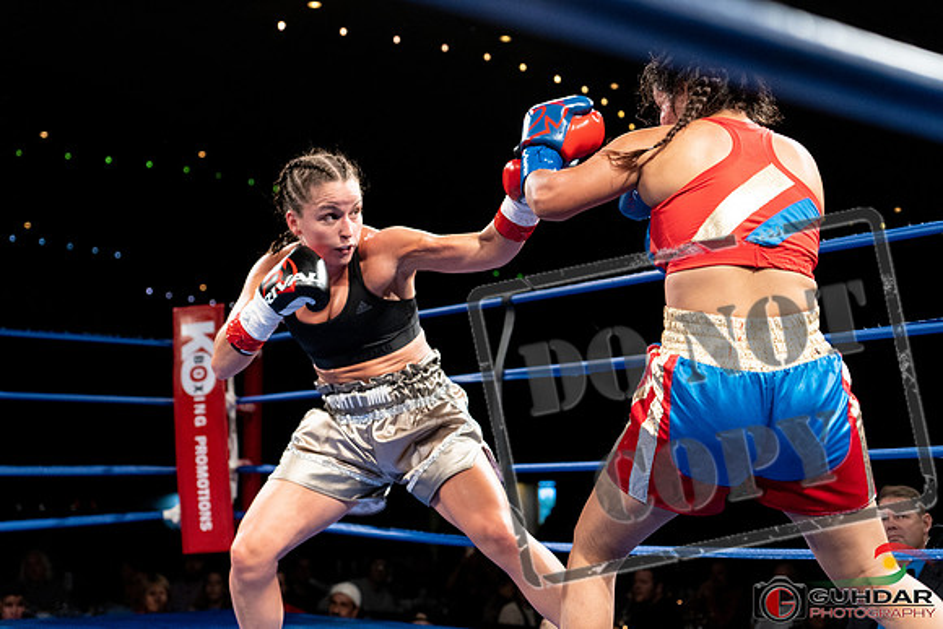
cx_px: 472
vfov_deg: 25.1
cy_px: 314
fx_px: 1415
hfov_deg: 36.9
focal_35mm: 54
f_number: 4
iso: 3200
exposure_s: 1/800
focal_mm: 54
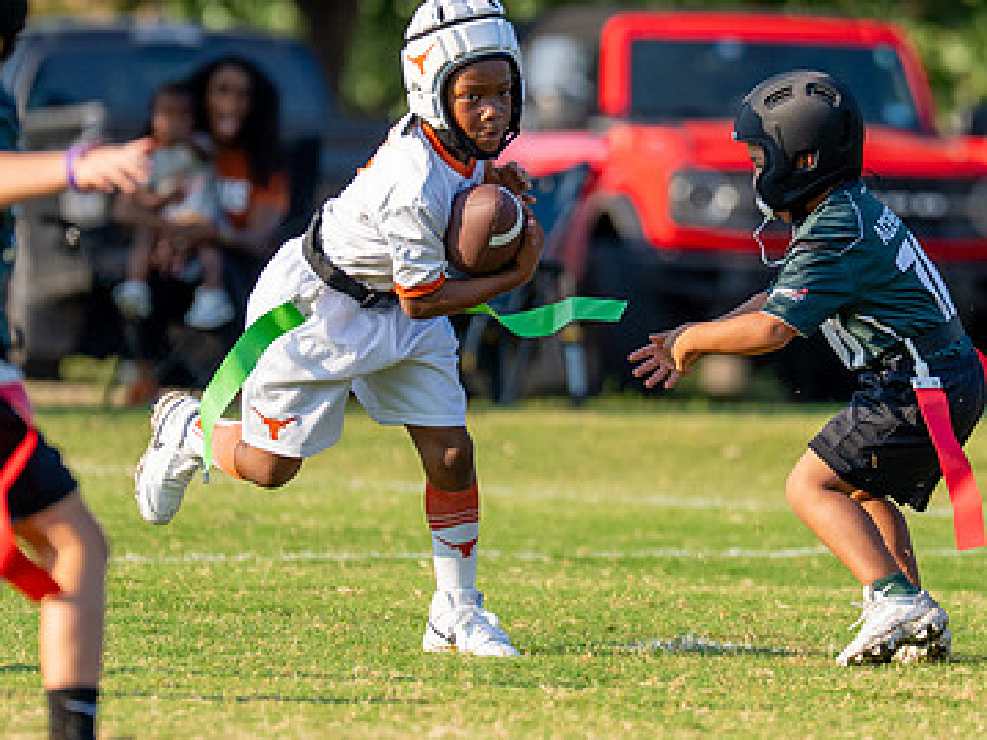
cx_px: 594
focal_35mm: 541
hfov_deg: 3.7
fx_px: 15420
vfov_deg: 2.7
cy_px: 319
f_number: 2.8
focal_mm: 200
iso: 250
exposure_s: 1/2000
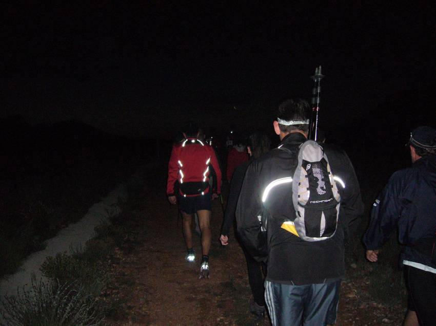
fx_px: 441
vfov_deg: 40.7
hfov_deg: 52.6
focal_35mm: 35
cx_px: 218
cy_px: 163
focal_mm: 5.8
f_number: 2.8
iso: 400
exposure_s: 1/30
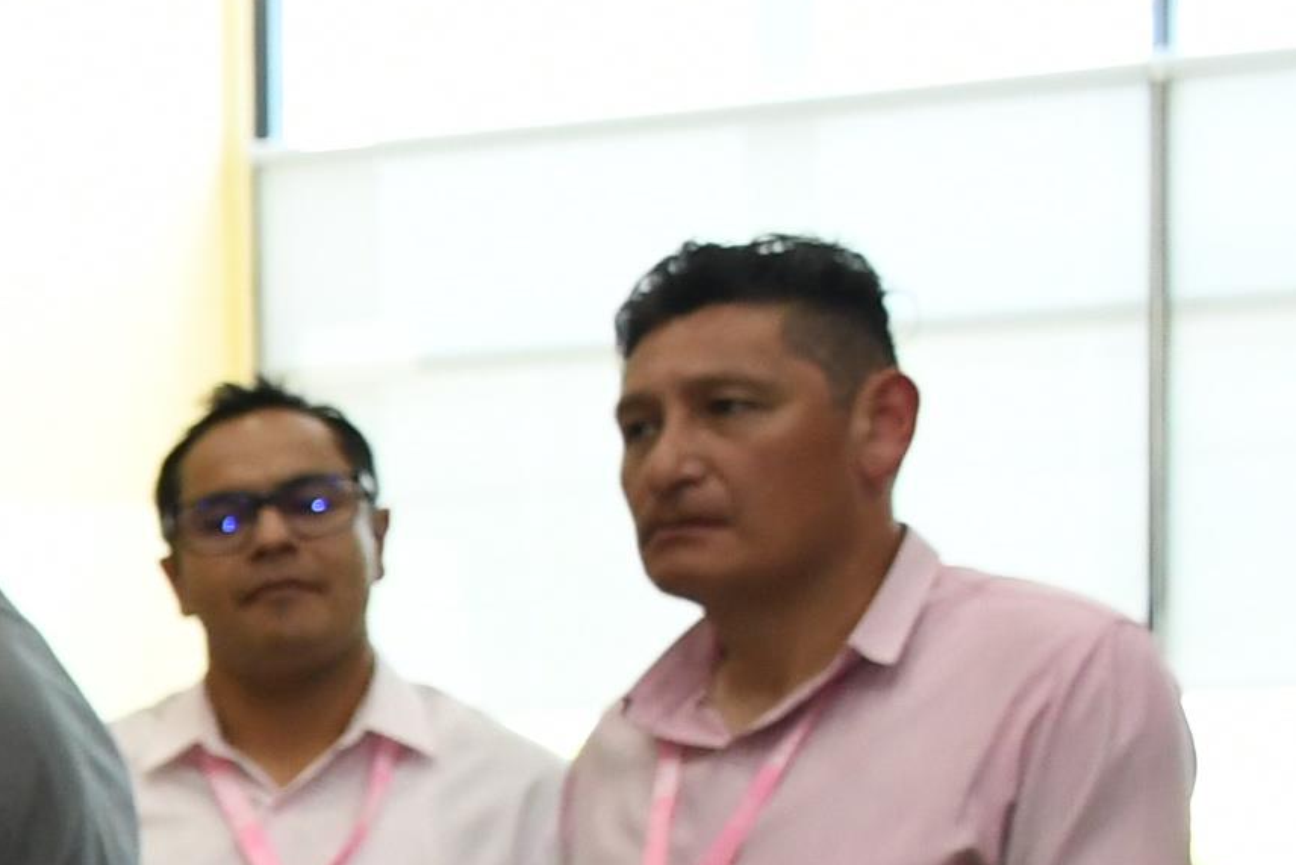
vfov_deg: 8.4
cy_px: 1266
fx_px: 5797
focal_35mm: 161
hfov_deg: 11.0
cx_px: -1687
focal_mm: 22
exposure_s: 1/100
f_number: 3.5
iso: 1250
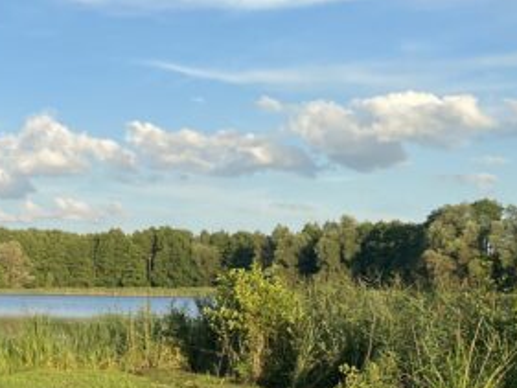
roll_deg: -0.4
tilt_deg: +9.0
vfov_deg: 20.7
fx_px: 1061
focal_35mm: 71
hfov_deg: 23.8
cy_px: 145
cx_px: -173
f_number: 1.8
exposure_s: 1/1245
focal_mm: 4.25
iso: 32
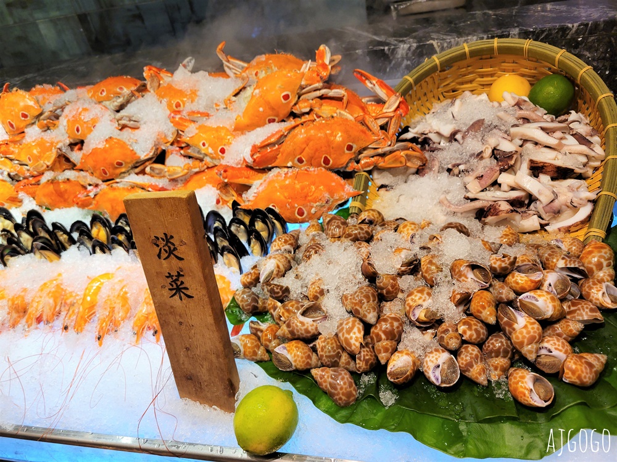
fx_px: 463
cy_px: 231
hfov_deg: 67.3
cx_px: 308
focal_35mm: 26
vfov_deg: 53.1
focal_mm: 5.4
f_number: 1.8
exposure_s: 1/60
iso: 200
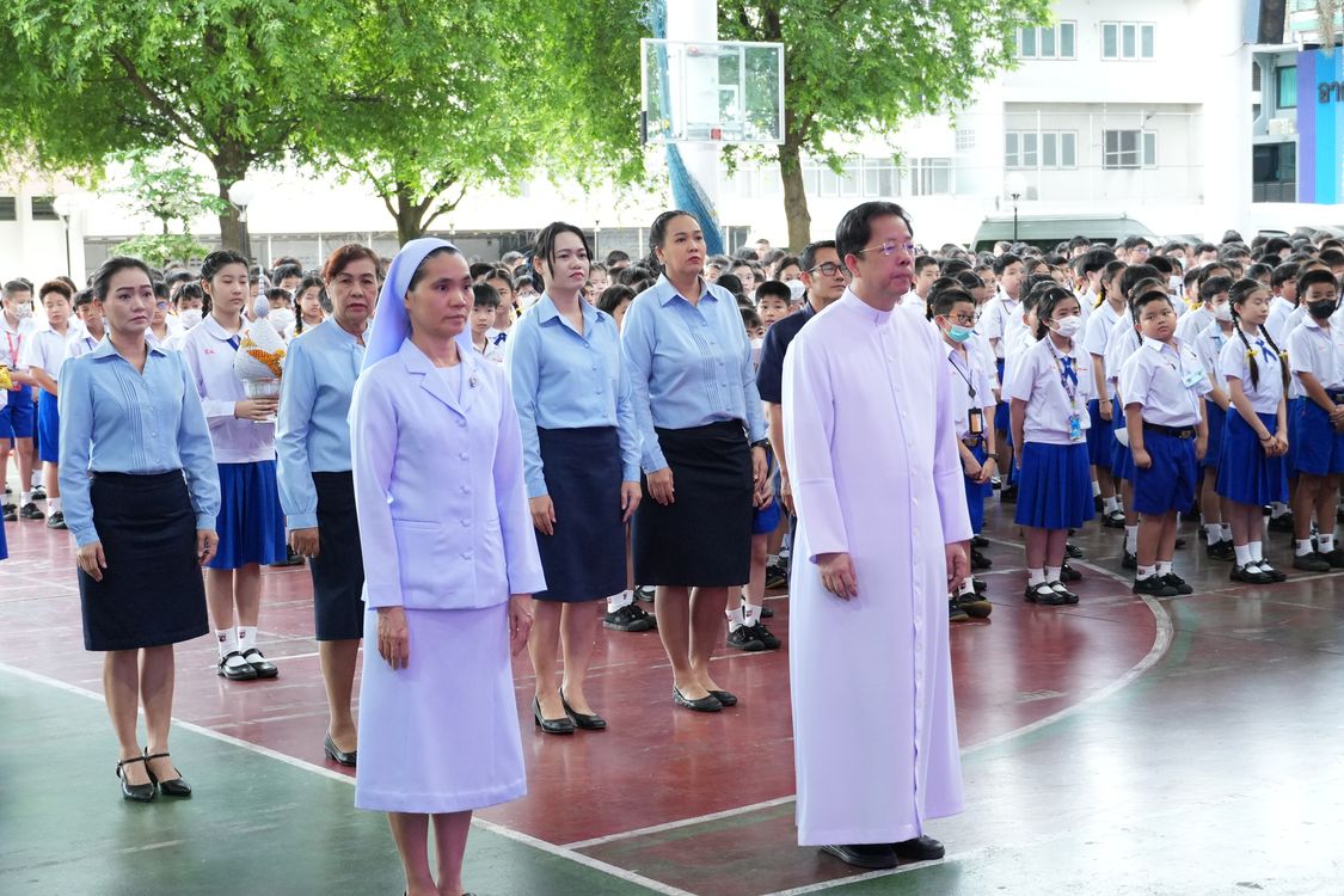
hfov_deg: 30.5
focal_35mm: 66
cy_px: 448
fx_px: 2464
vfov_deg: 20.6
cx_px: 672
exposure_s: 1/100
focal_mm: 44
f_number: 5
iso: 2500
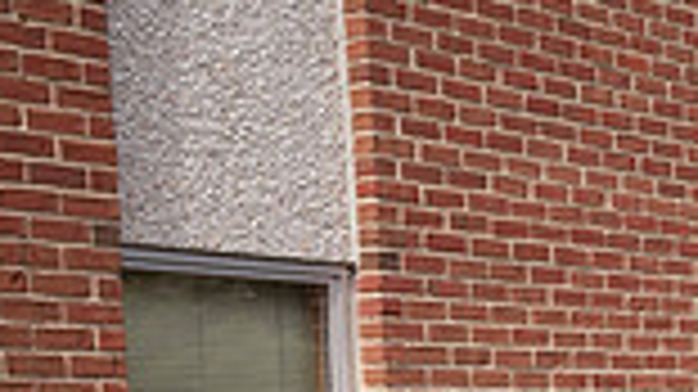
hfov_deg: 15.8
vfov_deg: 8.8
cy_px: 620
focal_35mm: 133
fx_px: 2460
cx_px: 698
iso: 160
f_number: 5.6
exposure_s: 1/500
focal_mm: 34
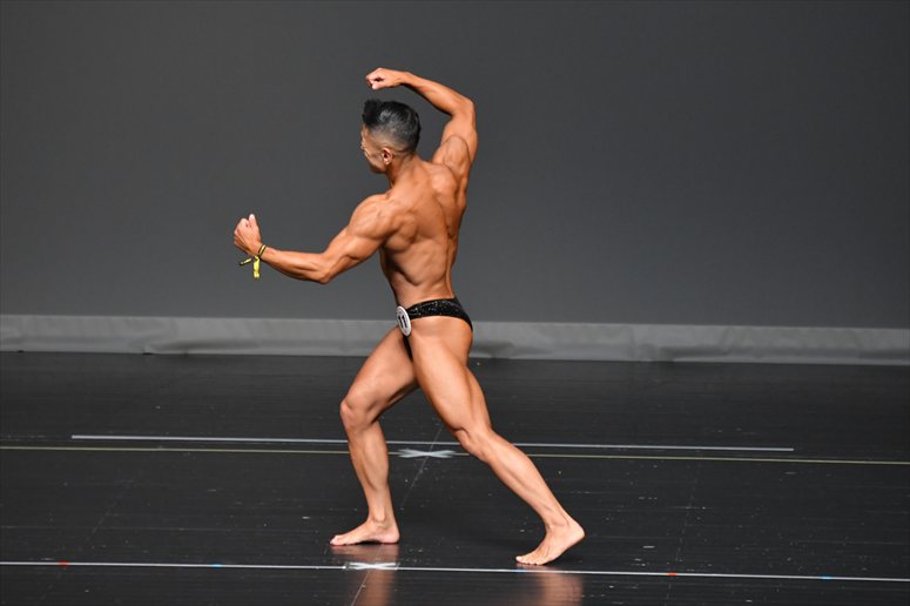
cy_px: 303
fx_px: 8717
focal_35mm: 345
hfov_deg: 6.0
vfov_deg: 4.0
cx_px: 455
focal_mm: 230
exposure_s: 1/400
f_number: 5.6
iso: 2500
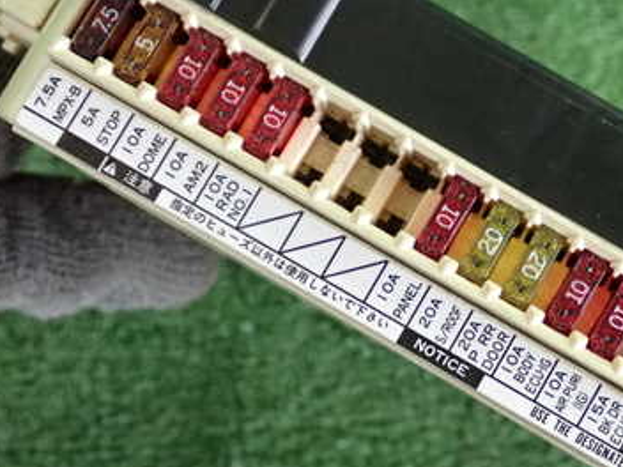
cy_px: 241
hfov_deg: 25.6
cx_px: 494
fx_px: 1350
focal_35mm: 75
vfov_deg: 19.6
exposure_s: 1/125
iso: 1250
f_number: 2.9
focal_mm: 7.84
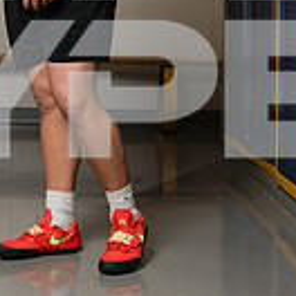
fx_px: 1151
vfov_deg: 14.2
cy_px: -67
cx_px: 47
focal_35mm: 119
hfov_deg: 14.5
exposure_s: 1/250
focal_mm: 41
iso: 125
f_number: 11
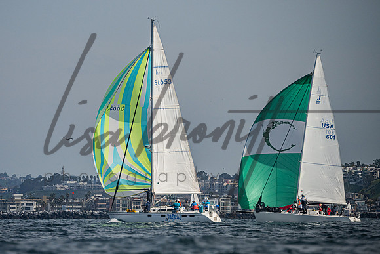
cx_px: 131
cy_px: 102
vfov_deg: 3.2
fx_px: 4582
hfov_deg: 4.7
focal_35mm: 434
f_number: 6.3
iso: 320
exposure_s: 1/6400
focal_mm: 330
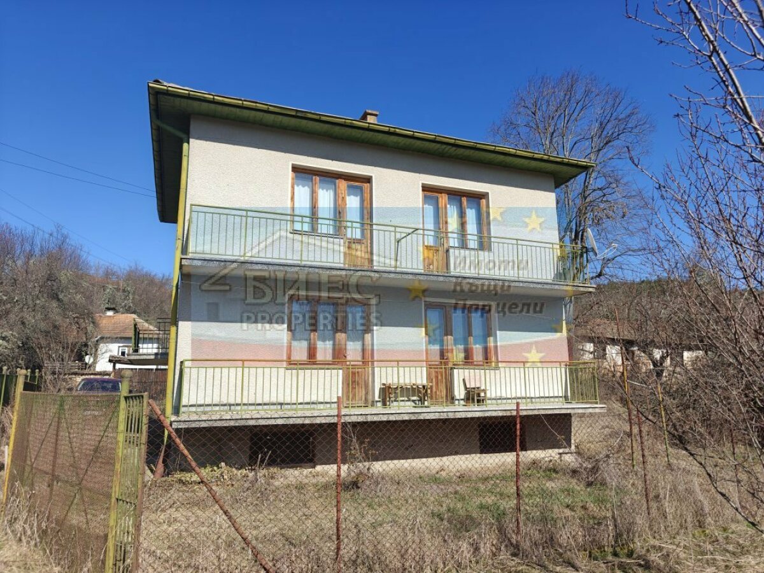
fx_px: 508
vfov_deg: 58.9
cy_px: 286
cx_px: 382
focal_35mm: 23
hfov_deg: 73.9
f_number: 1.6
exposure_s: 1/1821
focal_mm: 6.06
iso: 50
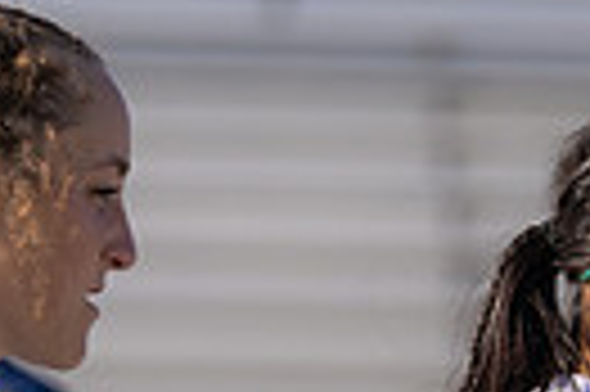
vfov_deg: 2.4
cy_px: 687
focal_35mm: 562
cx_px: 919
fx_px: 9199
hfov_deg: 3.7
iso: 200
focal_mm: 127
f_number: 2.8
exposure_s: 1/2500
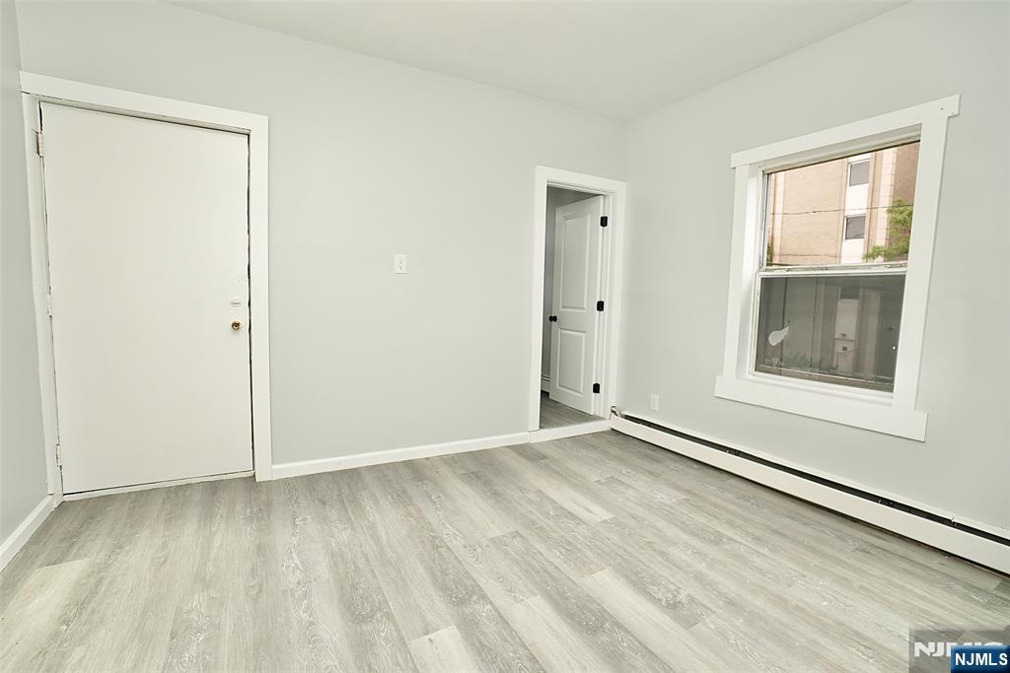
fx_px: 421
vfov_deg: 77.3
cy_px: 336
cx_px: 505
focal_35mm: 15
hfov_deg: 100.4
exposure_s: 1/125
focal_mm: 10
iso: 250
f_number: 4
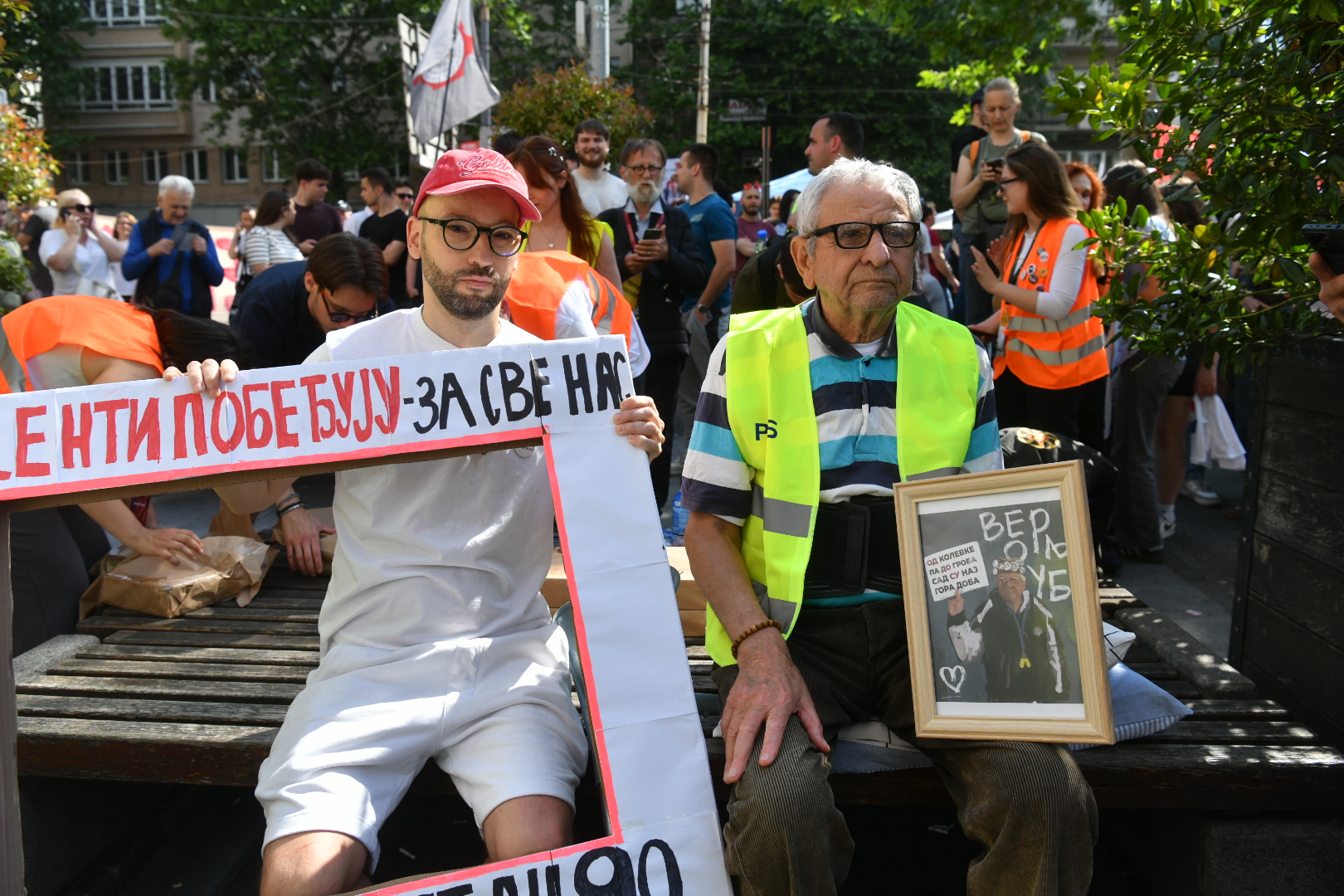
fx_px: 1083
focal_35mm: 29
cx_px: 672
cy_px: 448
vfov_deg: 45.0
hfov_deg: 63.7
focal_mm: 29
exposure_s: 1/4000
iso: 800
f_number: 5
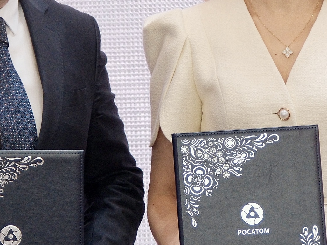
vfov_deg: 4.7
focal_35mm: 316
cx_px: 140
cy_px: 65
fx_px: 2985
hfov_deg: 6.3
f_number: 4
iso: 1250
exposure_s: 1/160
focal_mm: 58.6
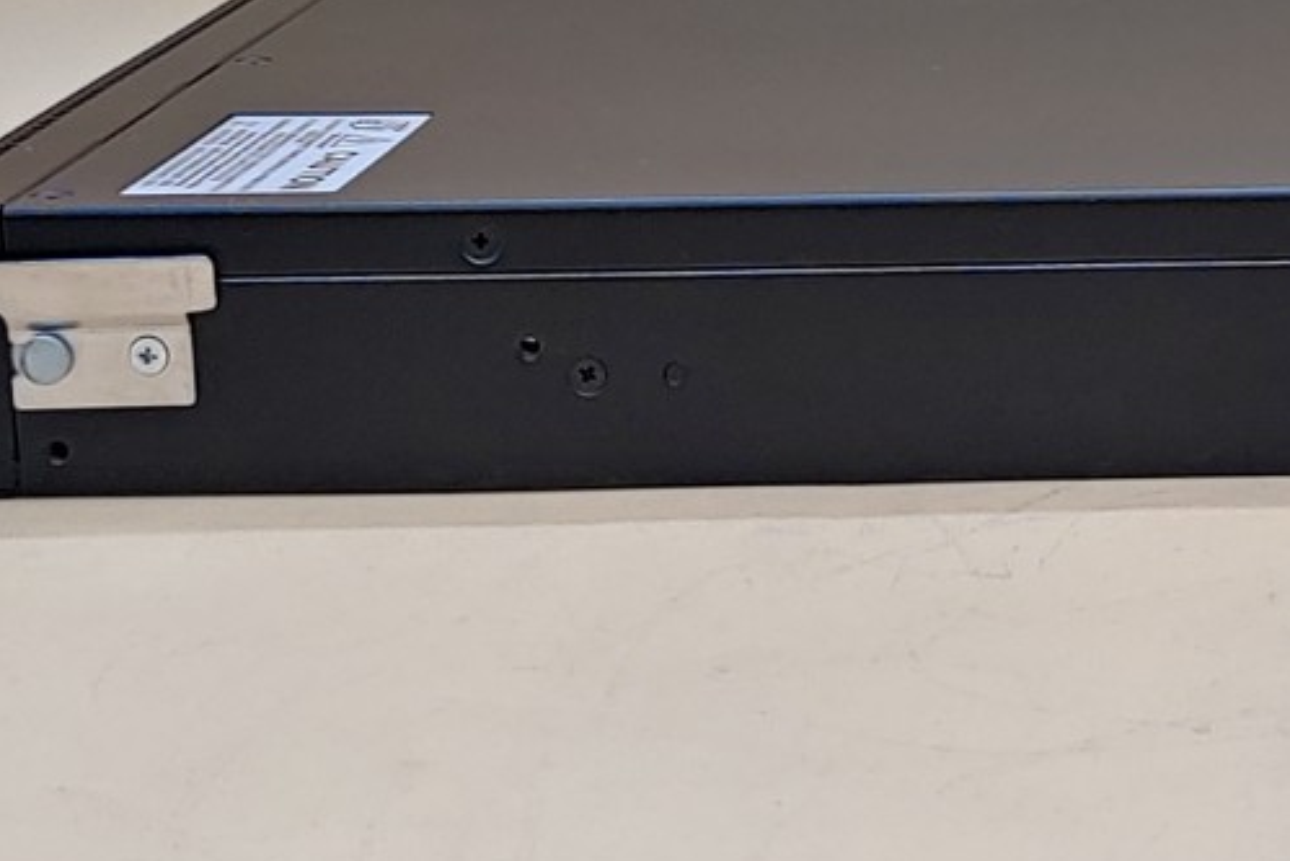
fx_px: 4193
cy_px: 59
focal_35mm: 117
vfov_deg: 11.6
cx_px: 1401
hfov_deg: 17.0
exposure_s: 1/123
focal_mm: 4.36
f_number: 1.8
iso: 50
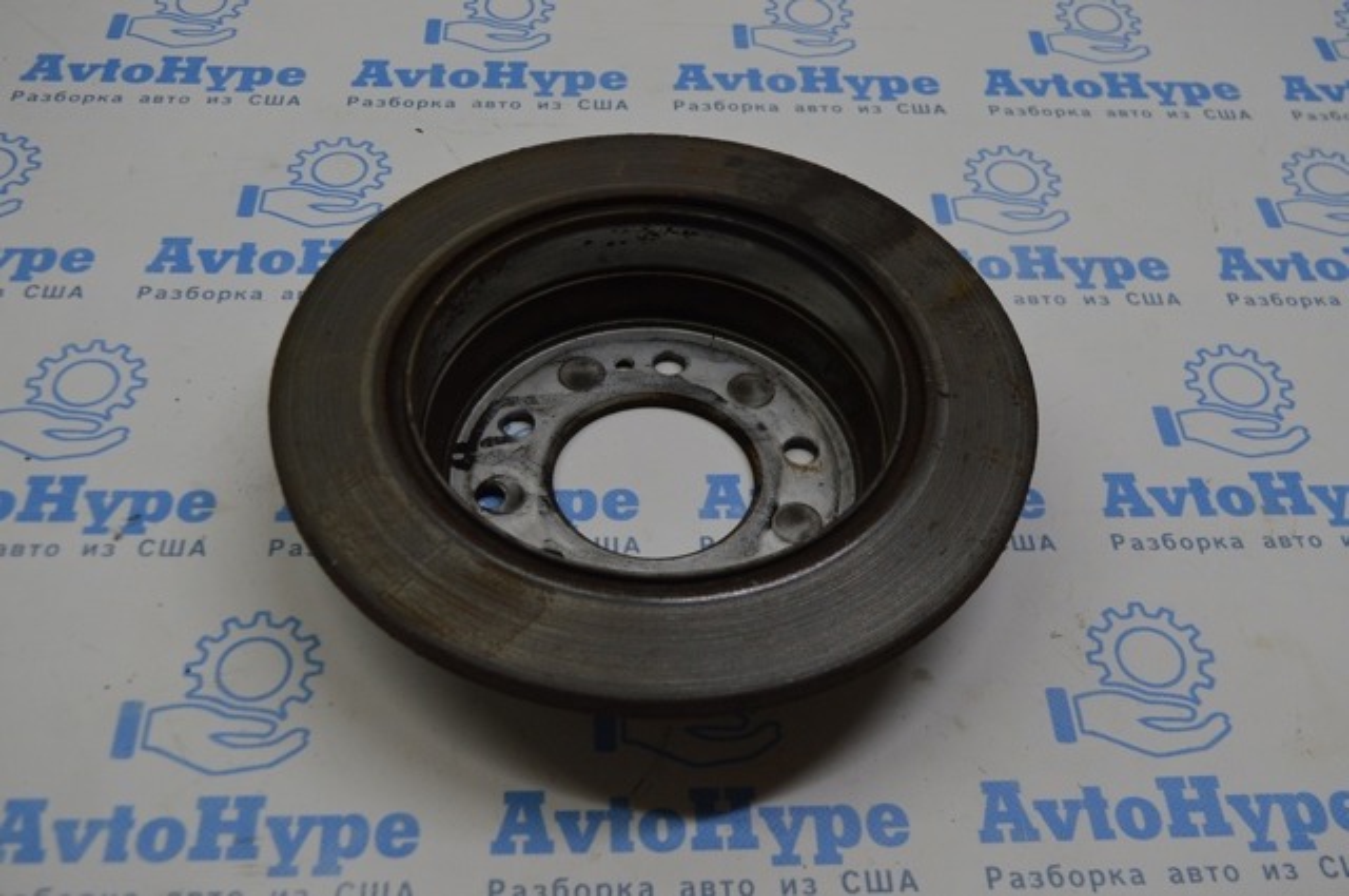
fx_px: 1403
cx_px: 674
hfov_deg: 51.3
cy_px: 448
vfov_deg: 35.4
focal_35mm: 38
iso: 400
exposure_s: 1/125
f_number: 5.6
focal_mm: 25
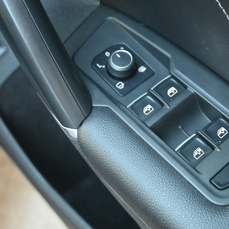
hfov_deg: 30.3
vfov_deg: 30.7
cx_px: 166
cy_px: 115
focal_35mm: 56
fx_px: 416
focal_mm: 29
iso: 3200
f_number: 4.8
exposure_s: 1/80
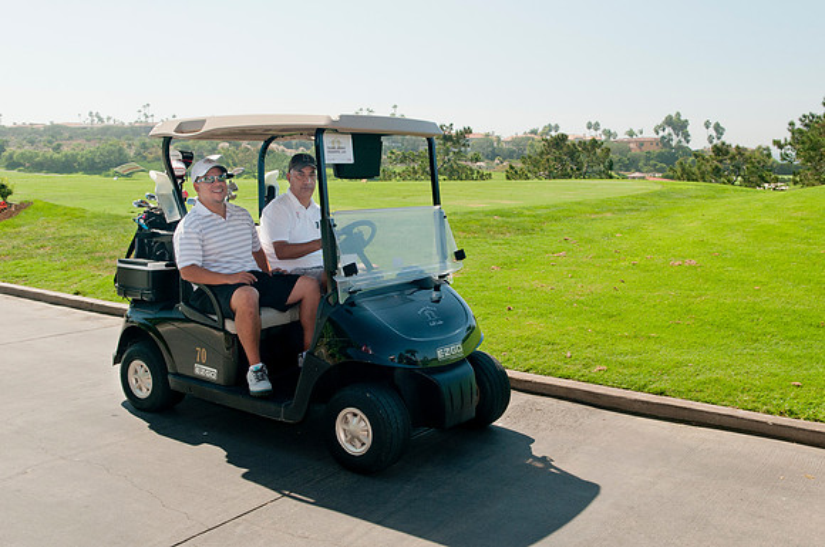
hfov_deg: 53.2
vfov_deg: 36.8
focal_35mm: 36
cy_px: 274
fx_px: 824
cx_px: 412
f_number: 8
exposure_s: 1/250
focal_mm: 24
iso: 400
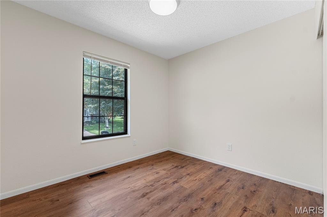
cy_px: 108
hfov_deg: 100.4
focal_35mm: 15
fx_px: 136
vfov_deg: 77.3
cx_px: 164
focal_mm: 10
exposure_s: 1/15
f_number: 8
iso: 800
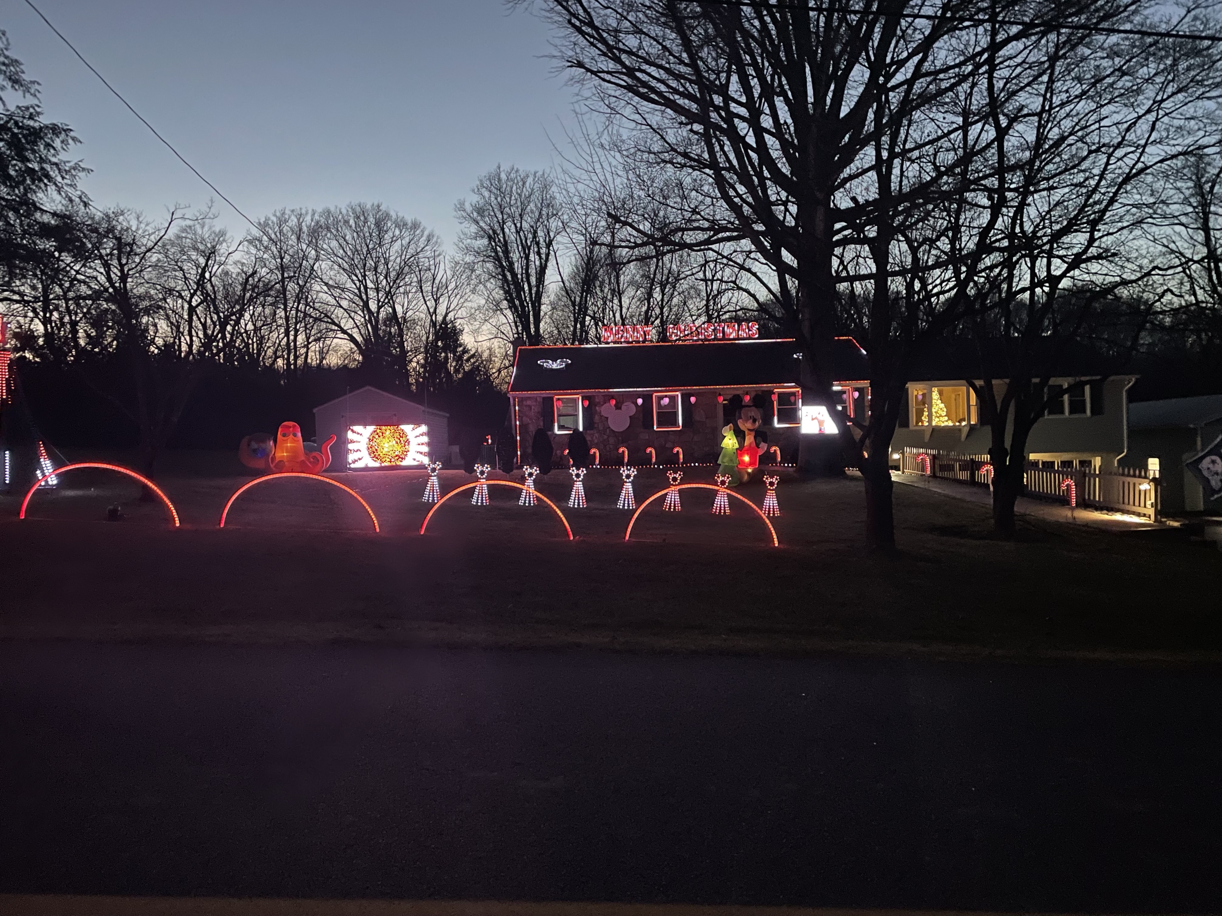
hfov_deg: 67.3
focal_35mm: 26
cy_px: 458
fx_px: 918
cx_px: 611
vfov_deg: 53.1
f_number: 1.6
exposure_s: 1/12
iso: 500
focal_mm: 4.2
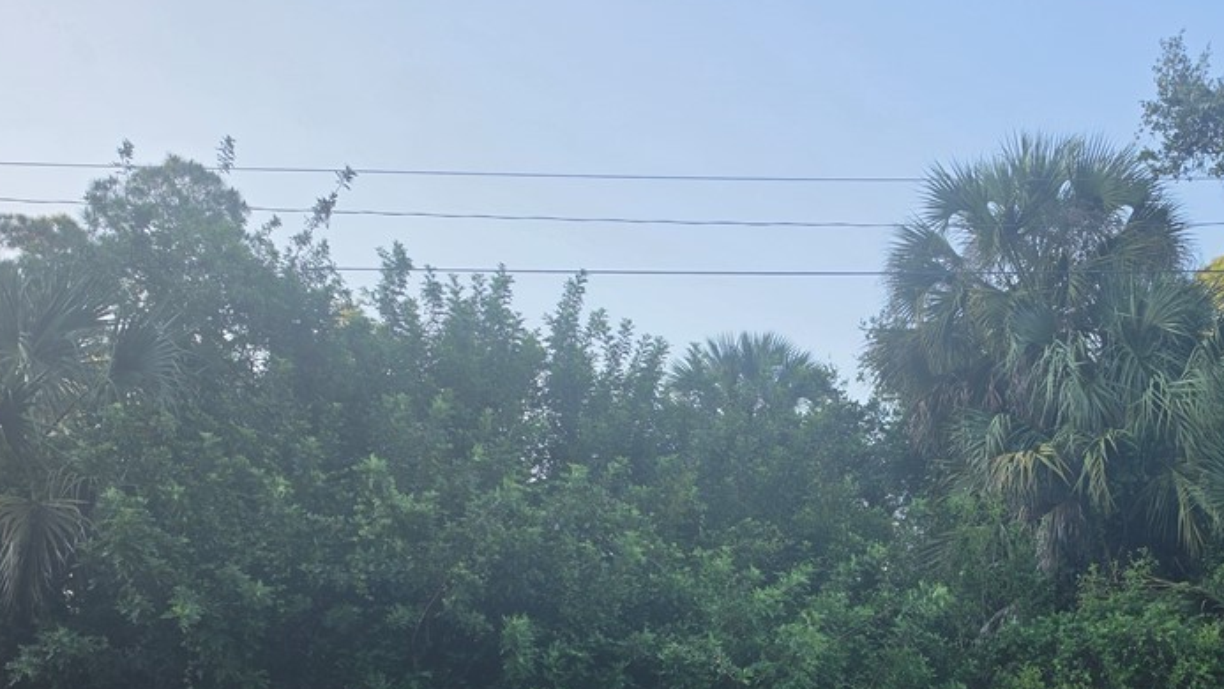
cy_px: 627
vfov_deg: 30.5
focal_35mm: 37
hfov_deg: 52.9
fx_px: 1201
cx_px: 821
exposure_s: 1/359
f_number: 1.4
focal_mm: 6.5
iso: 20
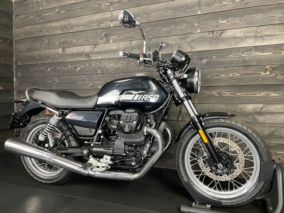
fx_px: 213
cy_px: 106
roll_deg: +0.3
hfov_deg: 67.3
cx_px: 142
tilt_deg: -1.8
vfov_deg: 53.1
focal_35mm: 26
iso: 400
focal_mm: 4.2
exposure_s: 1/50
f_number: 1.6
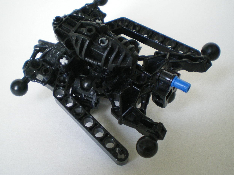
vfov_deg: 30.8
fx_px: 318
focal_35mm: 47
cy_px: 74
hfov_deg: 40.4
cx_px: 109
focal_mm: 6.3
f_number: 3.1
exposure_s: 1/50
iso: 200
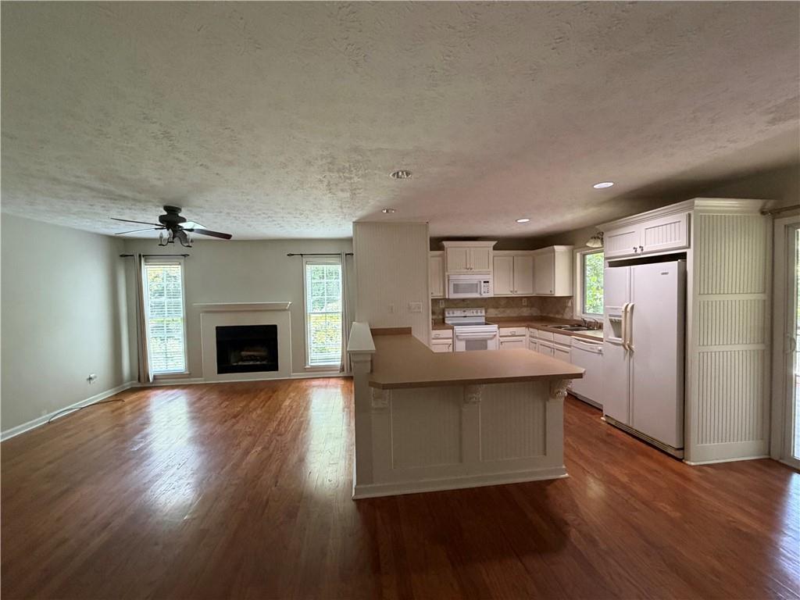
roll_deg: +2.5
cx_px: 400
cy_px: 300
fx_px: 324
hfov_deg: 102.1
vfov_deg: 85.7
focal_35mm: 14
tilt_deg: -1.8
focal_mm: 2.22
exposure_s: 1/60
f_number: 2.2
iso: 400
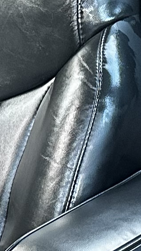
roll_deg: -0.8
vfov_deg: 11.5
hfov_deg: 6.5
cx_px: 22
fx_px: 1236
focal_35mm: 186
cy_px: 235
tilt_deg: -22.4
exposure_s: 1/77
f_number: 1.78
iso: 250
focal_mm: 6.86
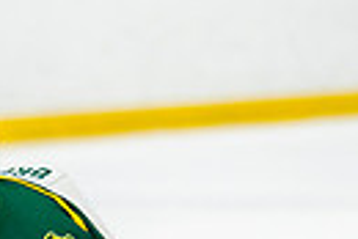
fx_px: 8900
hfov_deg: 2.3
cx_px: -85
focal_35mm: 894
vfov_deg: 1.5
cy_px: 298
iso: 640
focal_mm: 142
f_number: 2.8
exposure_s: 1/640
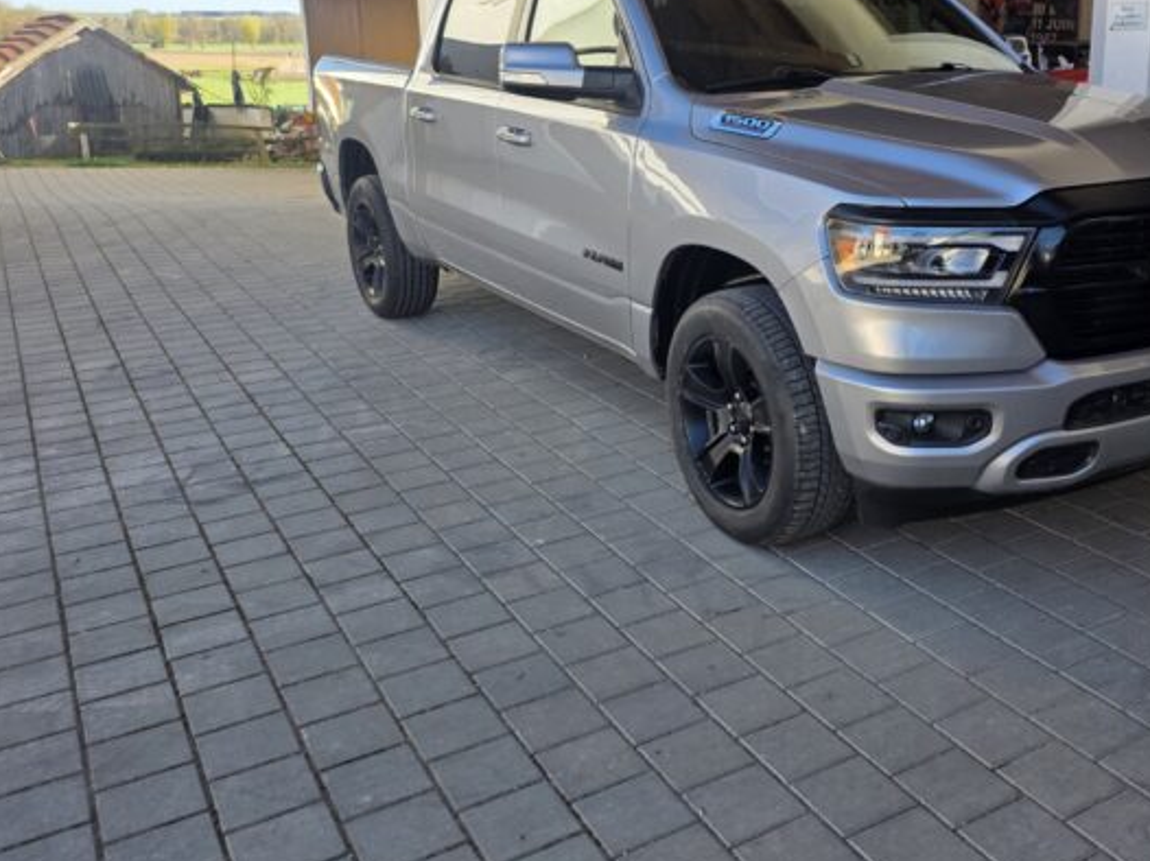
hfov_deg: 51.7
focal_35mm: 35
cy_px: 341
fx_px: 1162
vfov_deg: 40.5
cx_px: 759
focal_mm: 6.25
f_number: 1.7
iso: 80
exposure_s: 1/1672
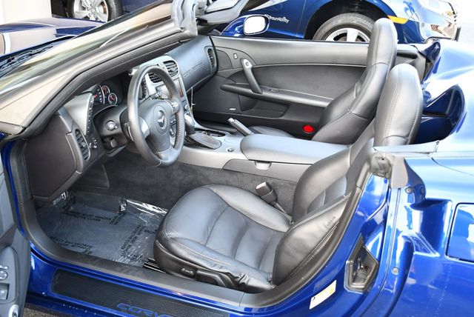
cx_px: 237
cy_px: 158
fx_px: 474
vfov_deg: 36.9
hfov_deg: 53.1
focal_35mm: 36
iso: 800
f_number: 3.5
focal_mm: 18
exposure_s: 1/250
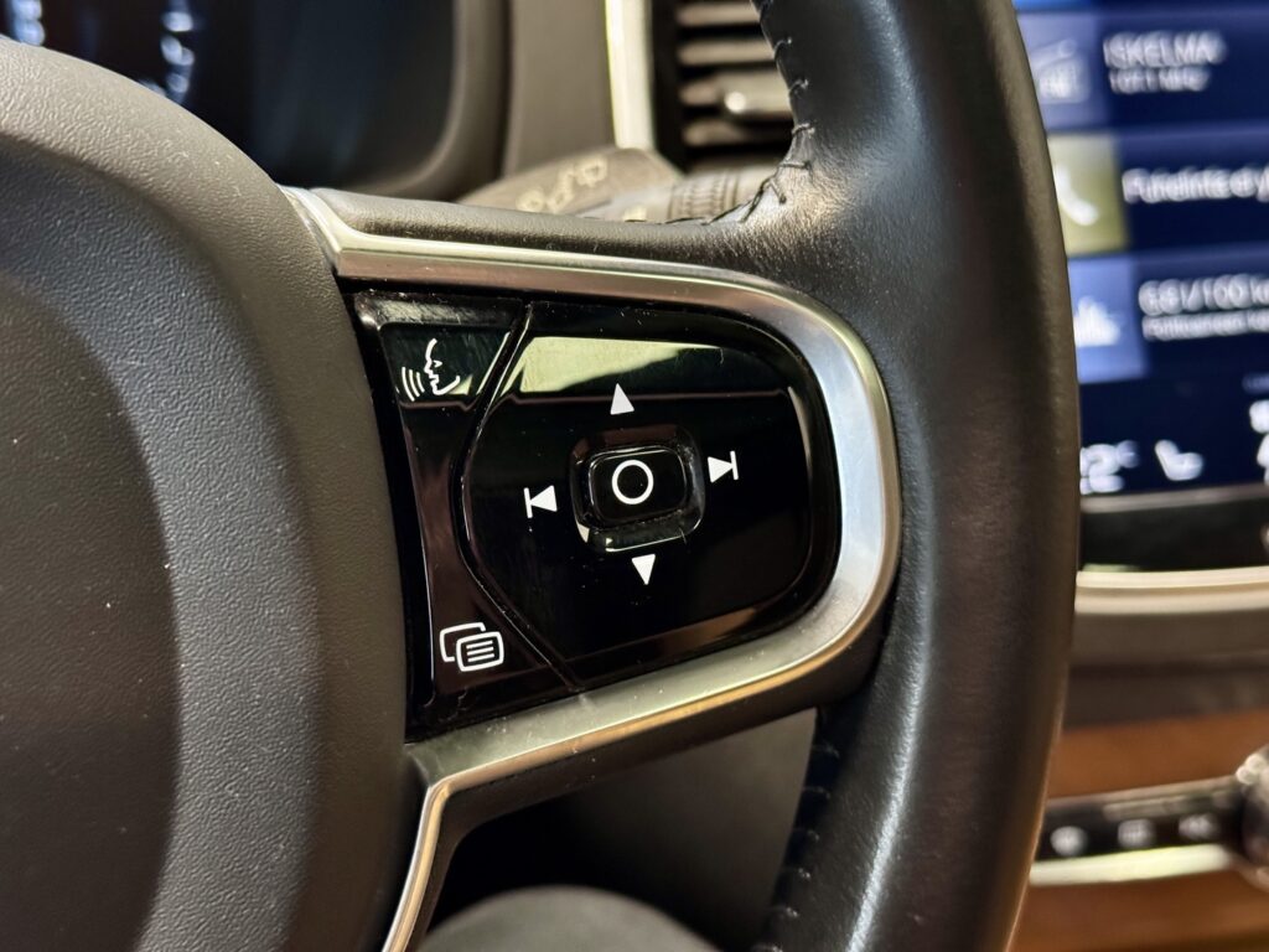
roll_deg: -3.7
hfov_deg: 39.7
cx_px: 634
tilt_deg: -29.6
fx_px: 1760
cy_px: 476
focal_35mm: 48
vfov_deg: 30.3
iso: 500
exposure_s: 1/25
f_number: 1.78
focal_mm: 6.76
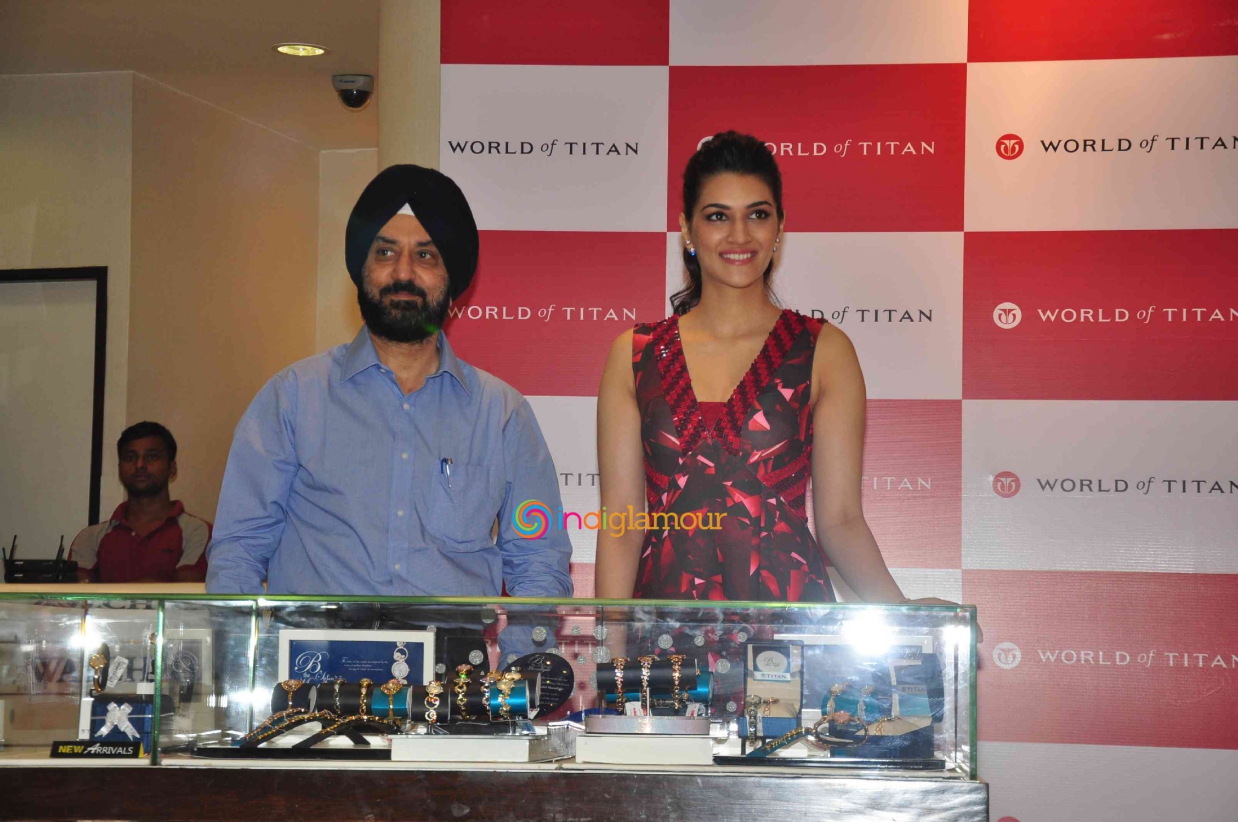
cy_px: 411
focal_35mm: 87
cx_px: 619
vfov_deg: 15.7
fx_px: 2988
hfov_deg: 23.4
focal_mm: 58
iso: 400
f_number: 5.6
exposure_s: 1/125
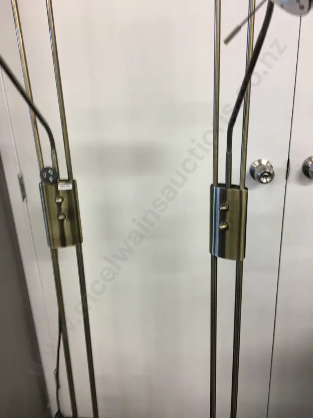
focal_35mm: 29
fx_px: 350
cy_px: 209
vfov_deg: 61.7
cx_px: 156
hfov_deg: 48.2
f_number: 2.2
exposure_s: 1/17
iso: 40
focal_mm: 4.15
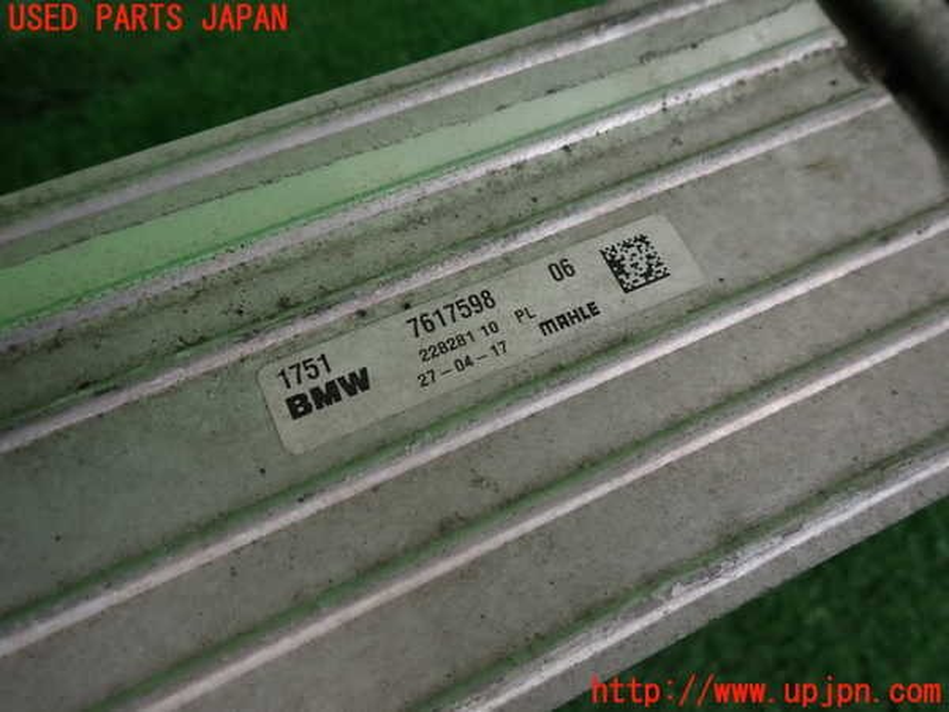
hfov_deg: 69.4
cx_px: 474
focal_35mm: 25
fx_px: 685
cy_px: 356
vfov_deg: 54.9
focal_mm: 4.5
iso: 160
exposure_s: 1/60
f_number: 2
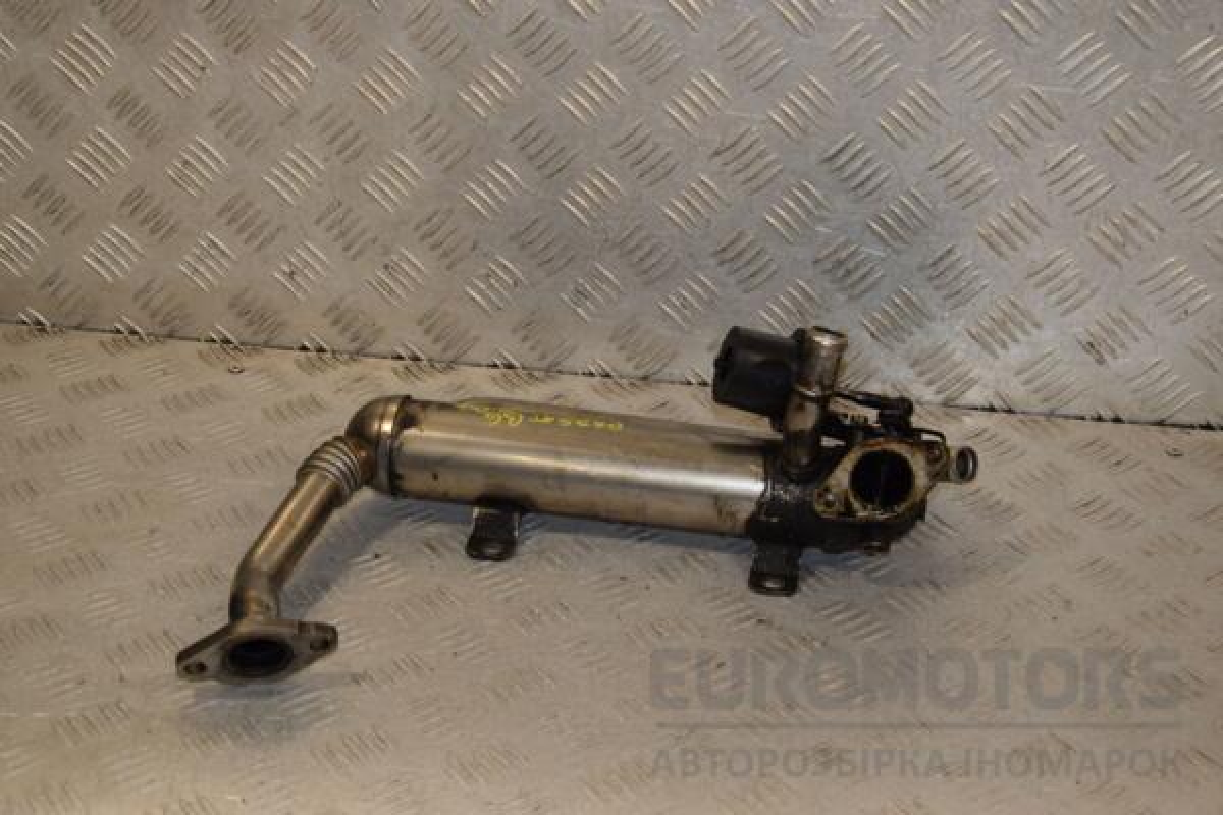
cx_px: 612
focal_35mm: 63
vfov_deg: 21.6
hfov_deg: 31.9
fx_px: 2140
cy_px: 408
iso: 800
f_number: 7.1
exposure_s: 1/200
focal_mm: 42
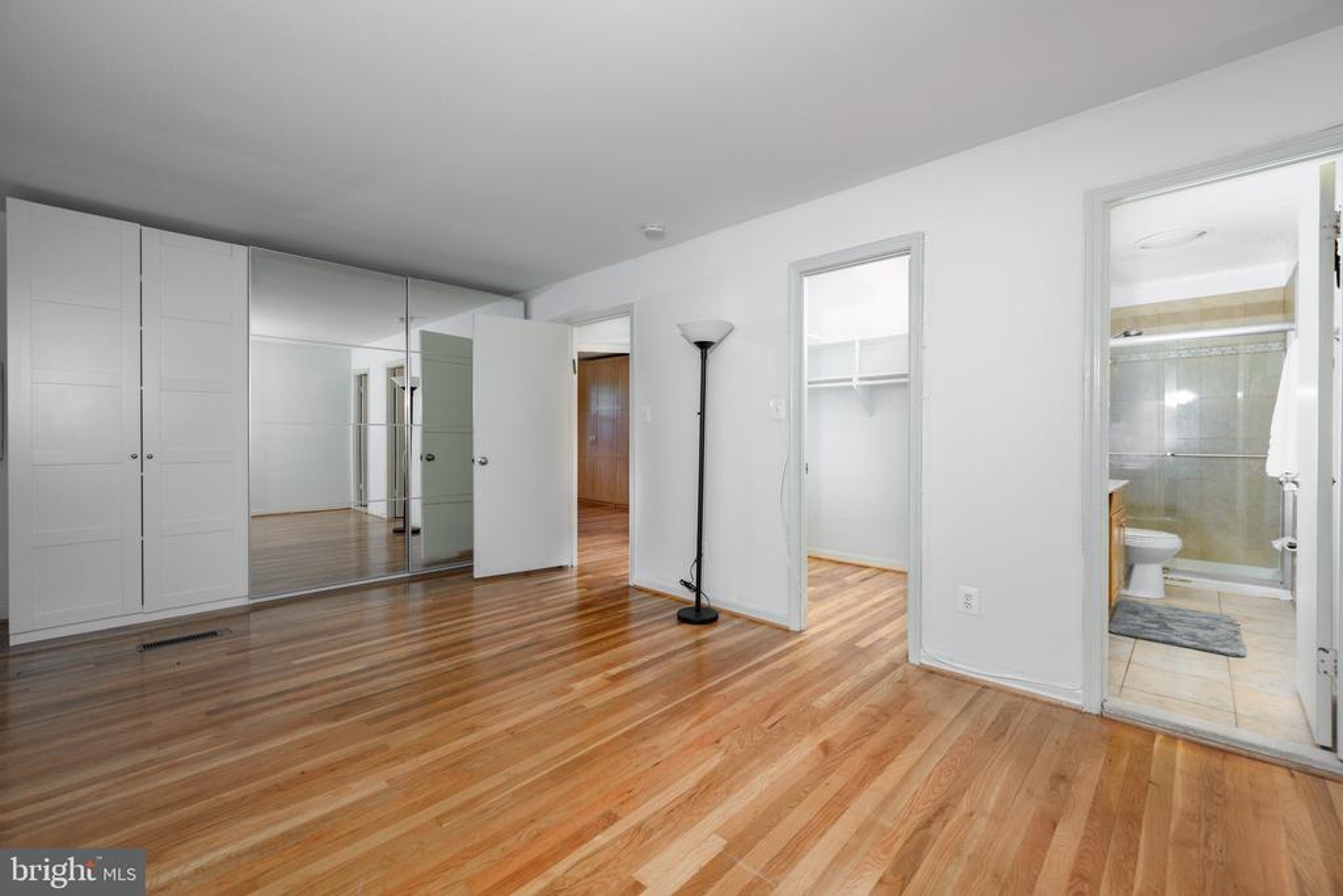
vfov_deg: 81.2
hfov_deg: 104.2
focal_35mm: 14
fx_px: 522
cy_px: 448
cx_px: 672
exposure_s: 1/60
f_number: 6.3
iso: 320
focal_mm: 14
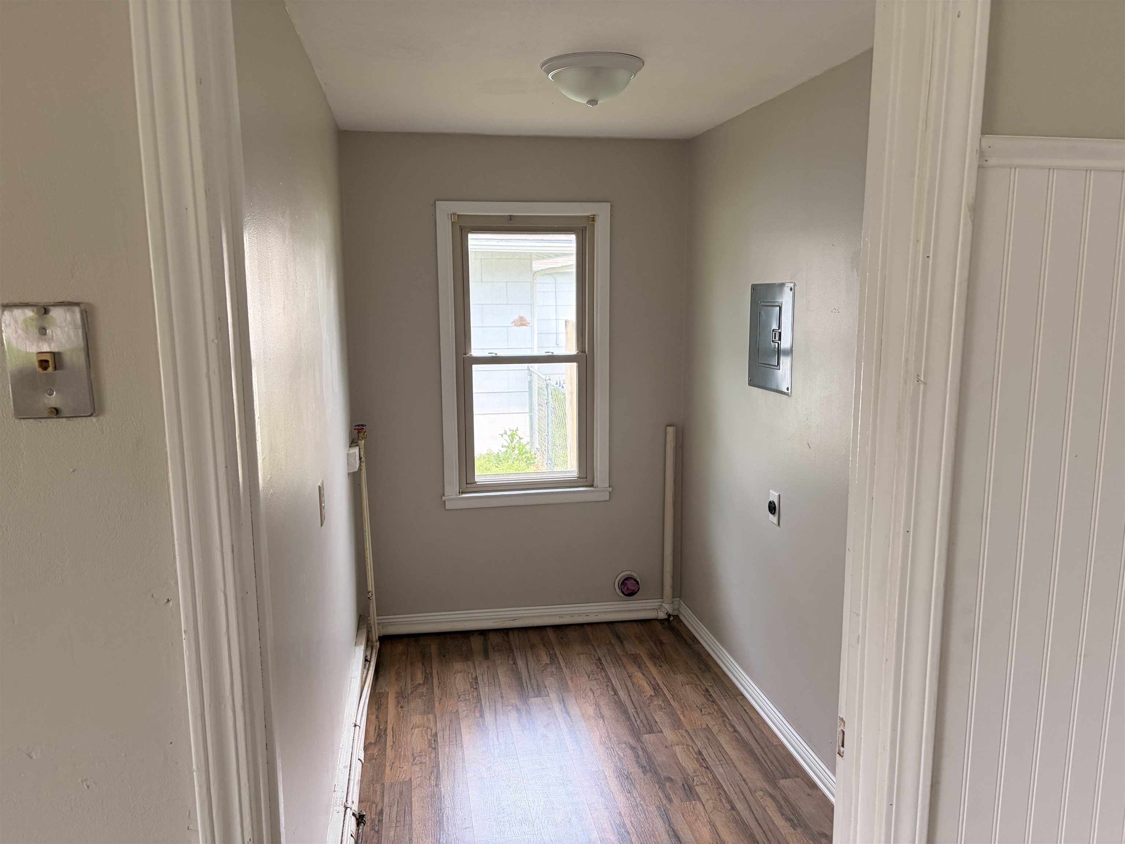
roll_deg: +0.8
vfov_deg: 53.1
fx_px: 845
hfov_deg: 67.3
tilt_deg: -8.8
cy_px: 422
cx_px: 562
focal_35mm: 26
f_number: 1.6
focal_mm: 5.96
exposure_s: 1/92
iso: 125
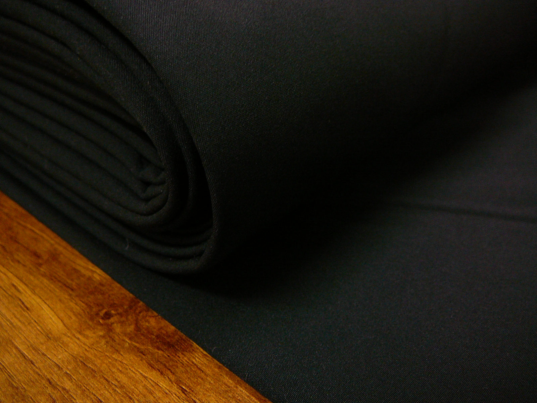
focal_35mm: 35
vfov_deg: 40.7
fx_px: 543
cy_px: 202
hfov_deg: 52.6
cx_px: 268
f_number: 2.8
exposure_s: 1/8
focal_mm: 5.2
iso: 200
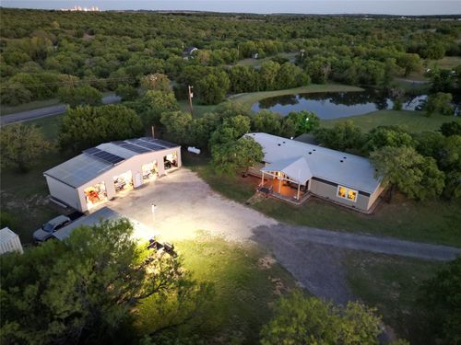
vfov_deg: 56.8
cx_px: 230
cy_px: 172
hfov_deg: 71.6
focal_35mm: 24
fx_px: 320
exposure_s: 1/8
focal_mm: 6.72
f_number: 1.7
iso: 1090
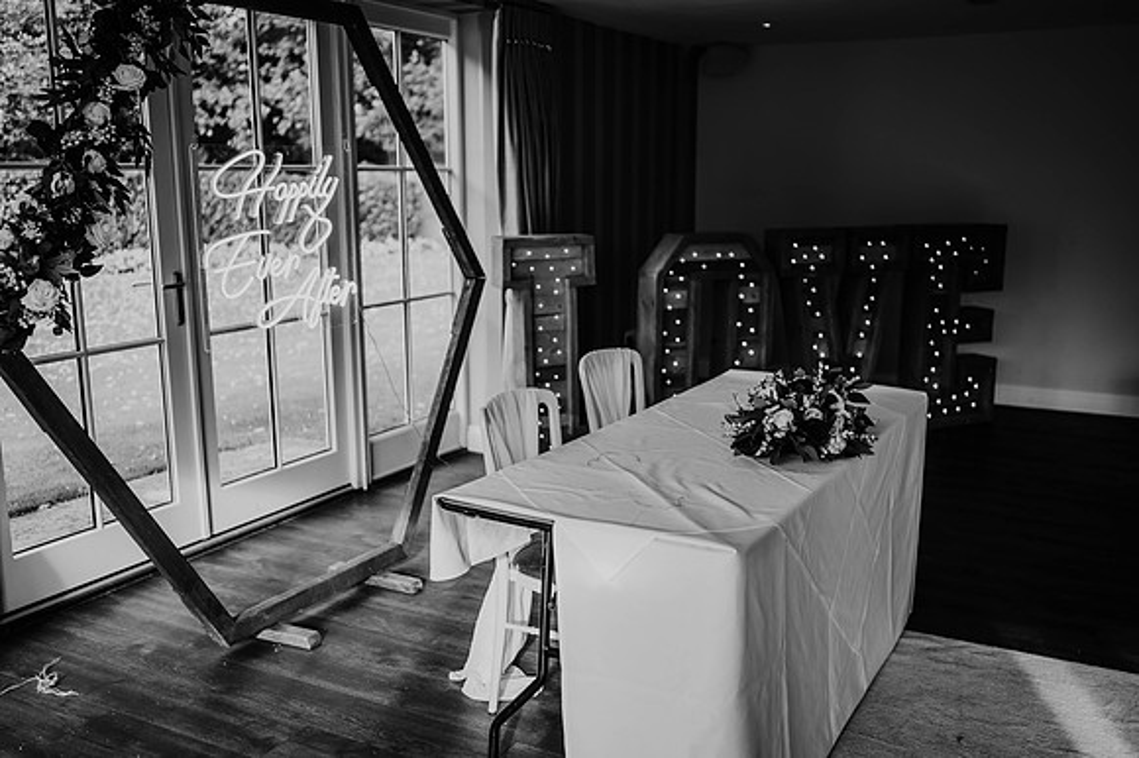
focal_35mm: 35
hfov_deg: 54.5
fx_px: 1107
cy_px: 379
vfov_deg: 37.8
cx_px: 570
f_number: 1.8
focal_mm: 35
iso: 100
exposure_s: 1/400
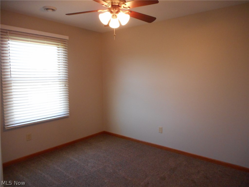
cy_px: 94
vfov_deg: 54.9
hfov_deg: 69.4
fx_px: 180
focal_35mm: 25
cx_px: 124
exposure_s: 1/30
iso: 400
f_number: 3.7
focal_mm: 4.5
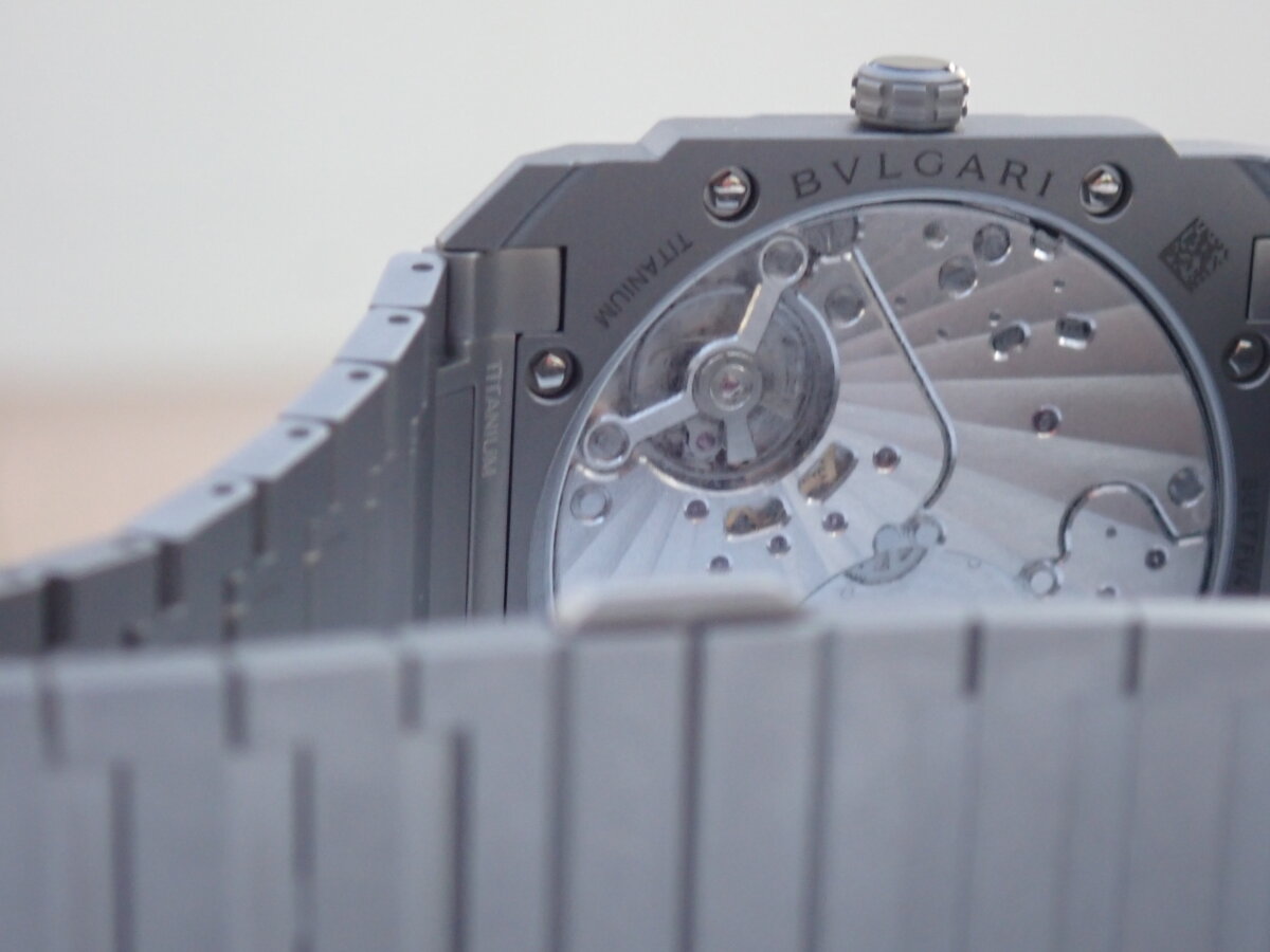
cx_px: 635
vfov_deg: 14.8
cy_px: 476
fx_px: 3669
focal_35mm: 100
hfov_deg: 19.6
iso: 640
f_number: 4.9
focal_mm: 18
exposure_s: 1/100
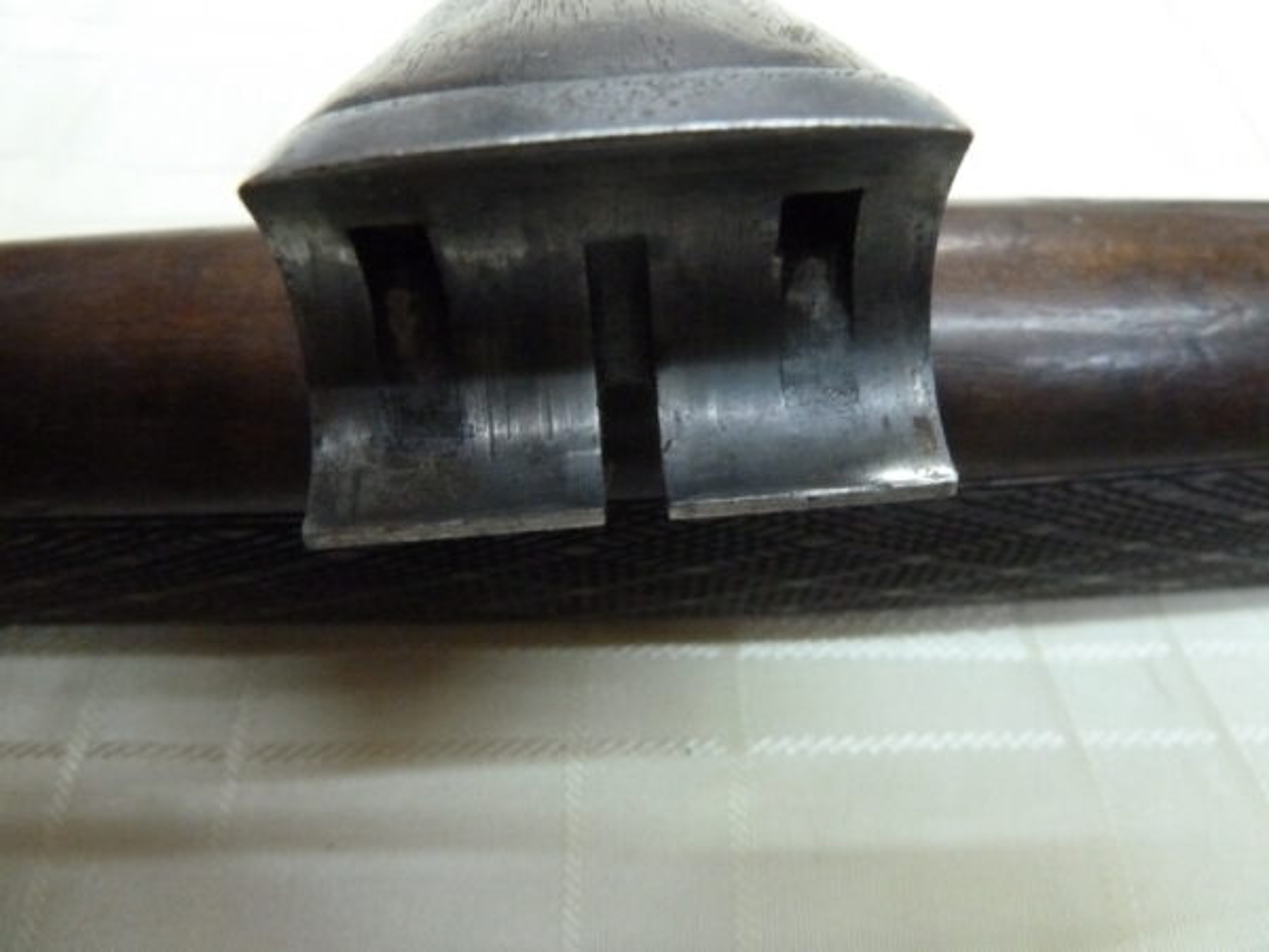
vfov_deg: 54.9
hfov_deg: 69.4
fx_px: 916
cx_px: 634
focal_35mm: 25
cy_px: 476
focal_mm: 4.1
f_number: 3.3
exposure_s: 1/25
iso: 800
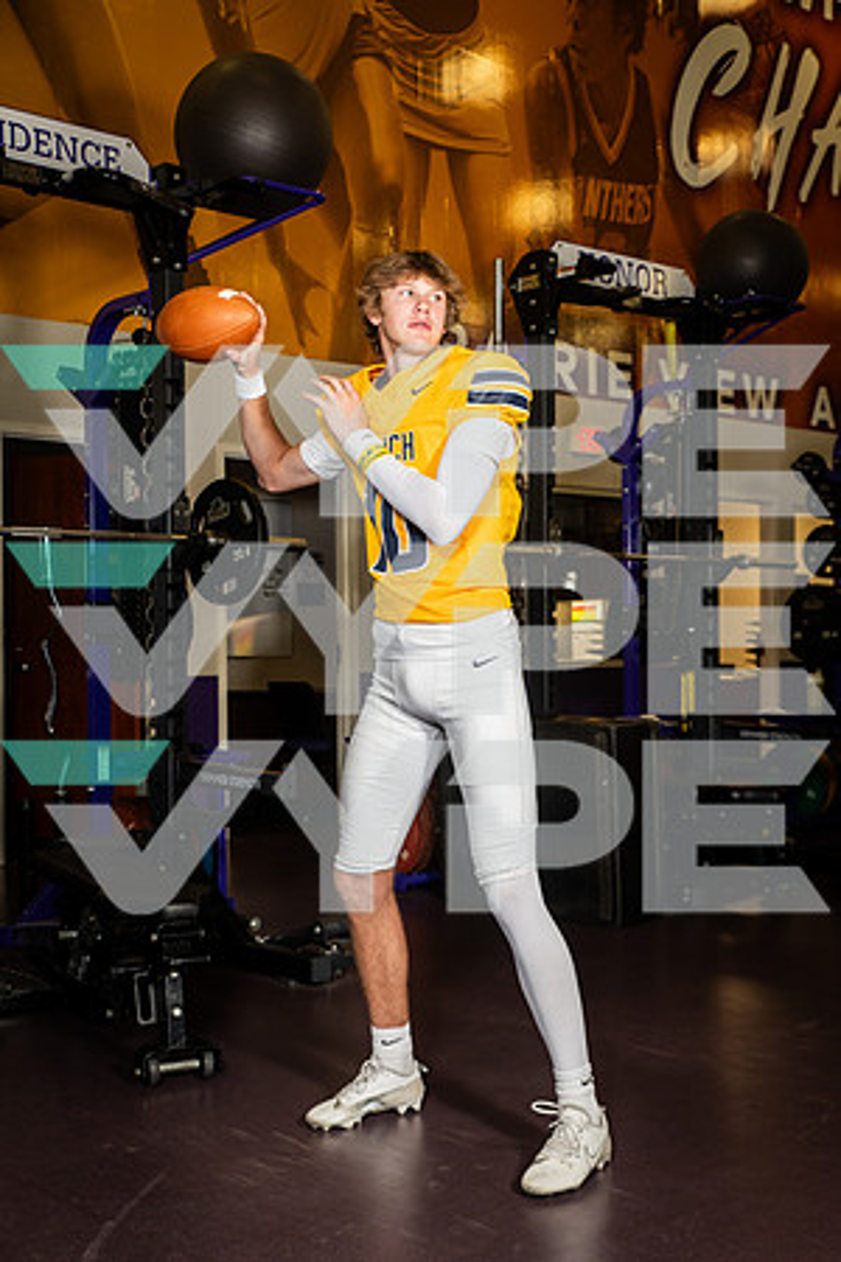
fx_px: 1612
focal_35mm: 46
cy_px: 631
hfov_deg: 29.2
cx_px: 420
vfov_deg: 42.7
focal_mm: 46
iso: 500
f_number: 5.6
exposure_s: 1/250
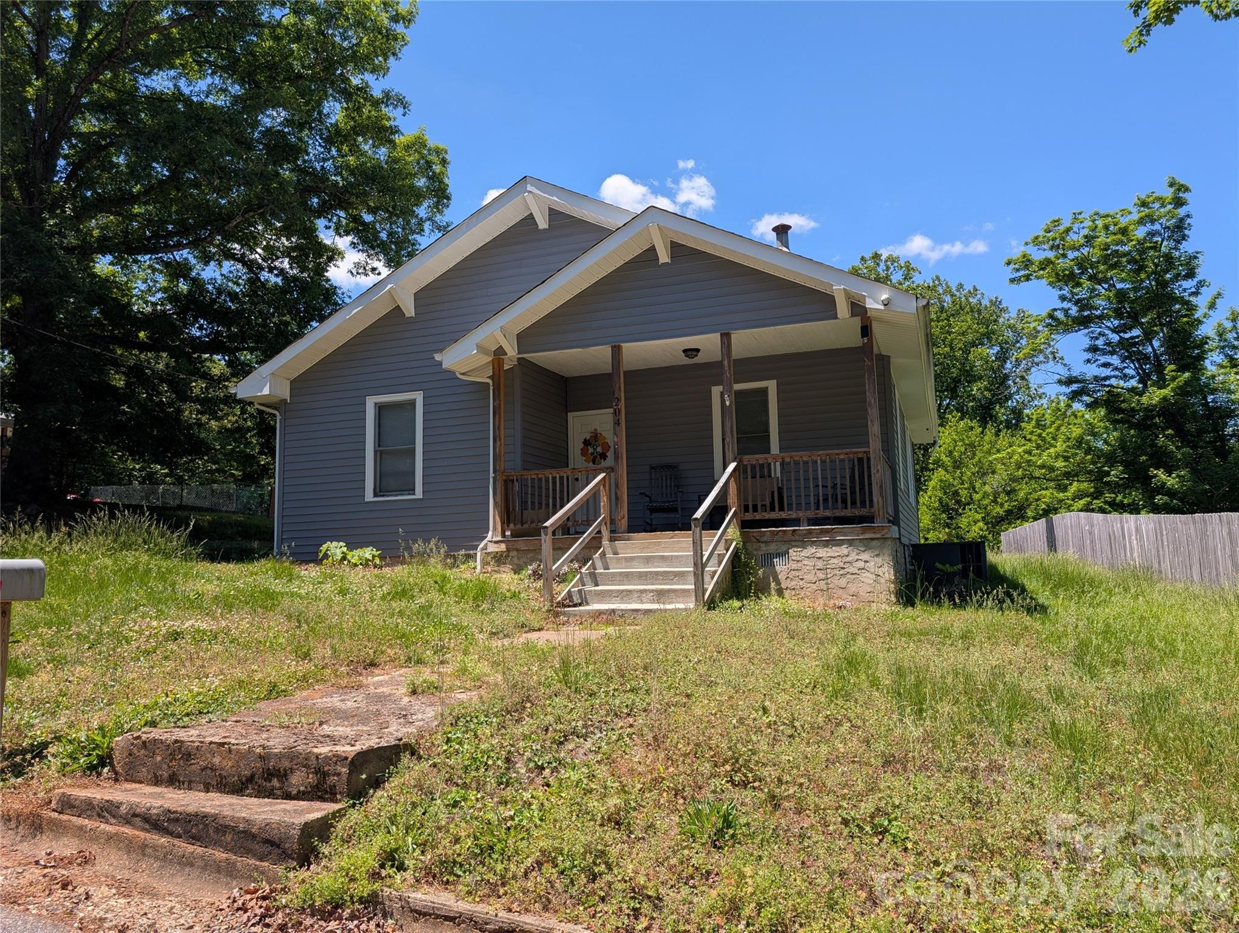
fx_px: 860
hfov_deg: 71.5
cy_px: 466
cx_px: 620
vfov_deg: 56.9
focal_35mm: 24
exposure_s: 1/696
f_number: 1.68
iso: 20
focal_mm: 6.9
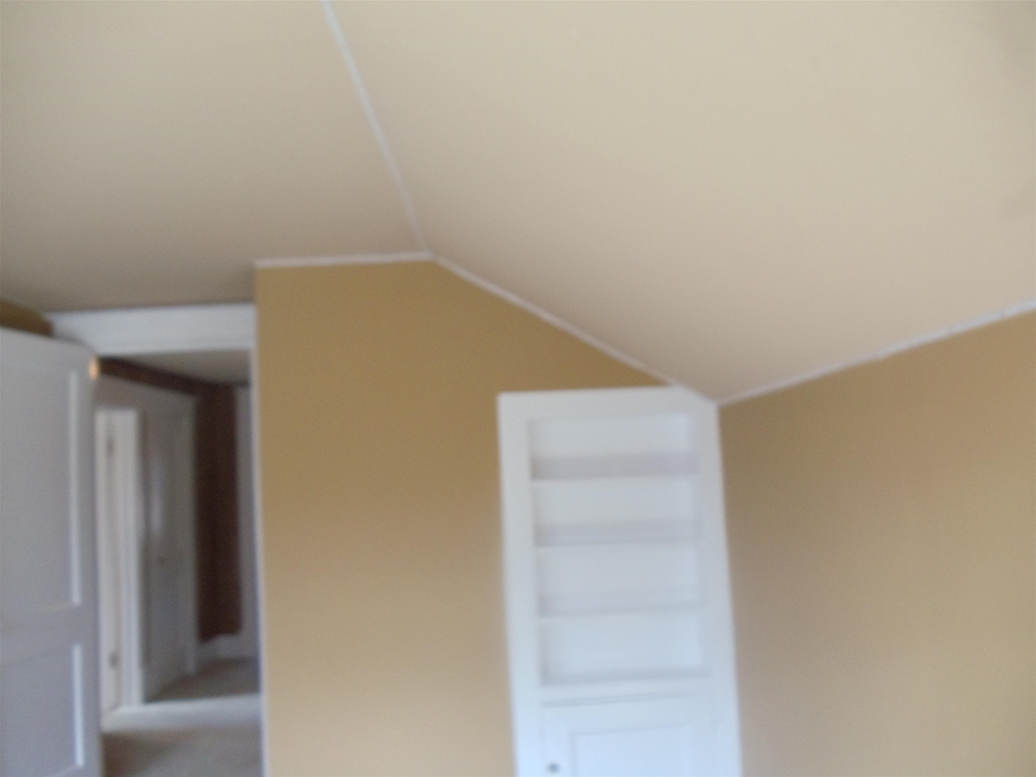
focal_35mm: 44
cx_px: 518
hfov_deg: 42.9
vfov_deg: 32.9
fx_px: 1317
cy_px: 388
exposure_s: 1/30
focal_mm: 6
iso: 200
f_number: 3.5
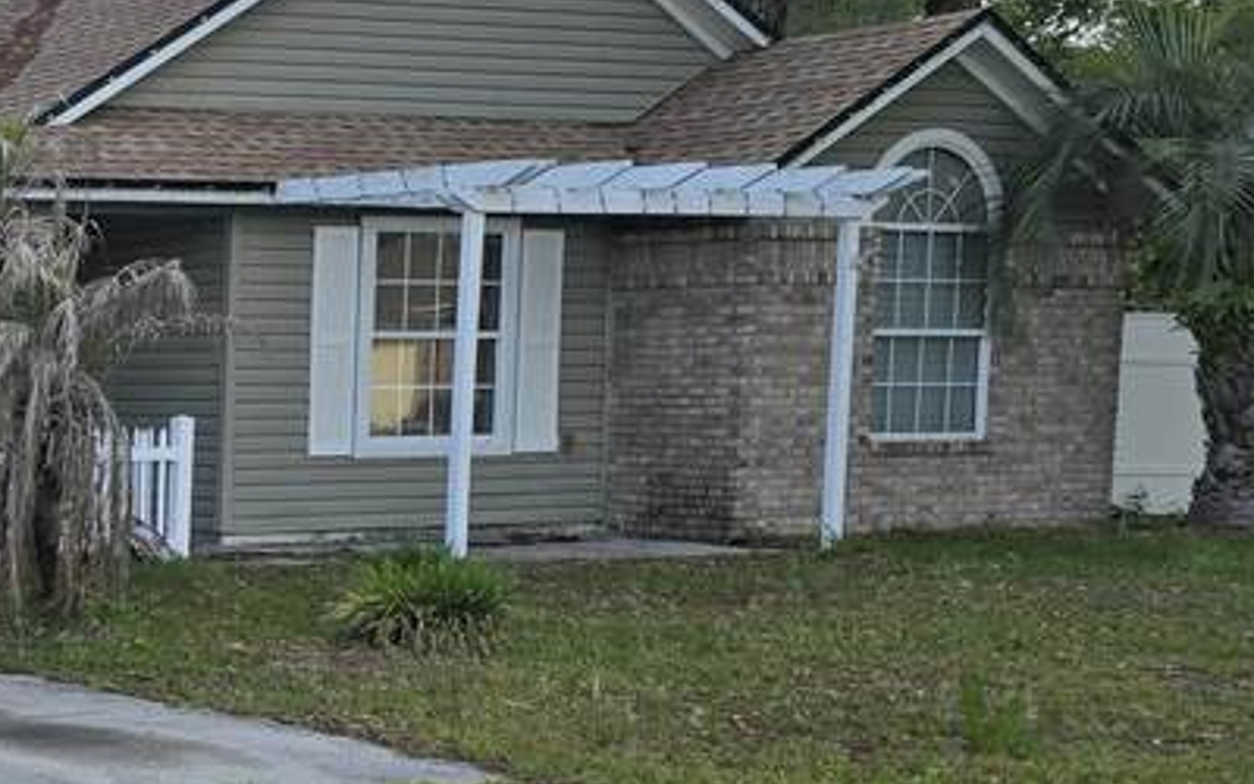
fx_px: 2666
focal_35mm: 78
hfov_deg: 22.3
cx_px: -567
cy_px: 640
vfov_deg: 16.6
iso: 12
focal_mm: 6.3
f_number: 1.7
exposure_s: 1/409
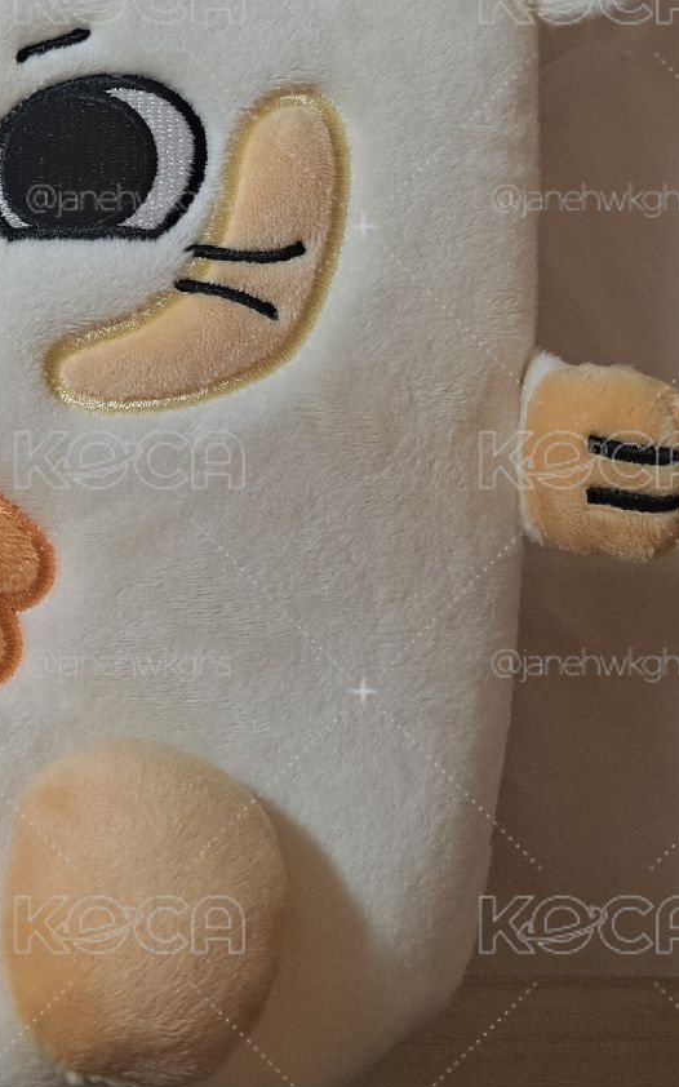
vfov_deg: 34.1
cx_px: -257
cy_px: 226
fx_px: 1718
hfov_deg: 20.1
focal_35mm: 58
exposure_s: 1/60.2
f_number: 1.8
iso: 125
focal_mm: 5.23
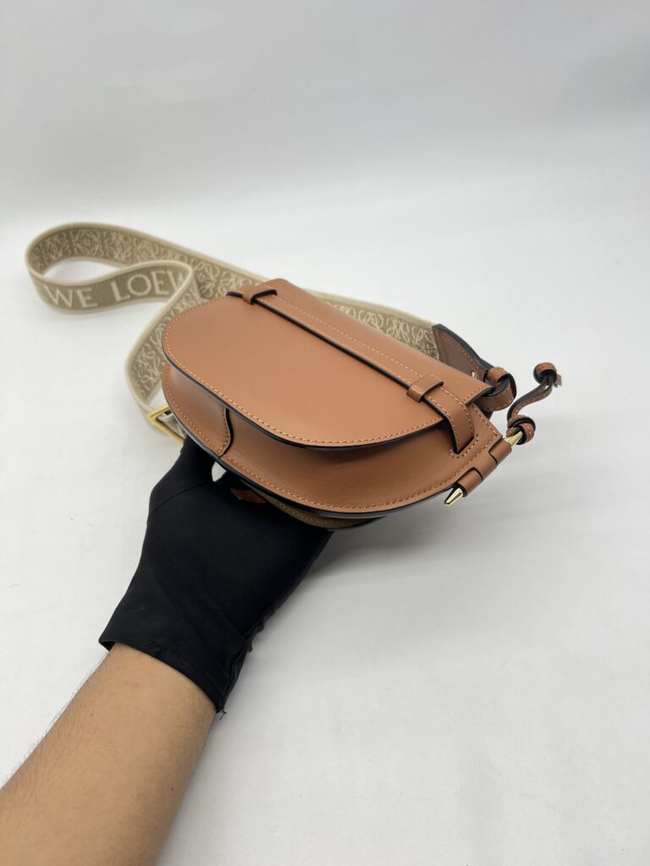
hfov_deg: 53.1
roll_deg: +3.7
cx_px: 325
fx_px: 651
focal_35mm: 26
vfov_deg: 67.3
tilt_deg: -44.5
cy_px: 433
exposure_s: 1/100
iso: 32
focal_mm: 5.7
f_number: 1.5
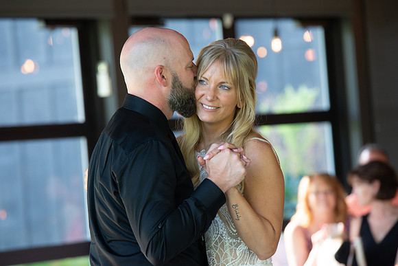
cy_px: 133
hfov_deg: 10.3
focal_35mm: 200
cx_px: 199
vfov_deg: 6.9
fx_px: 2212
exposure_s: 1/200
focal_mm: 200
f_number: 5
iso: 1000
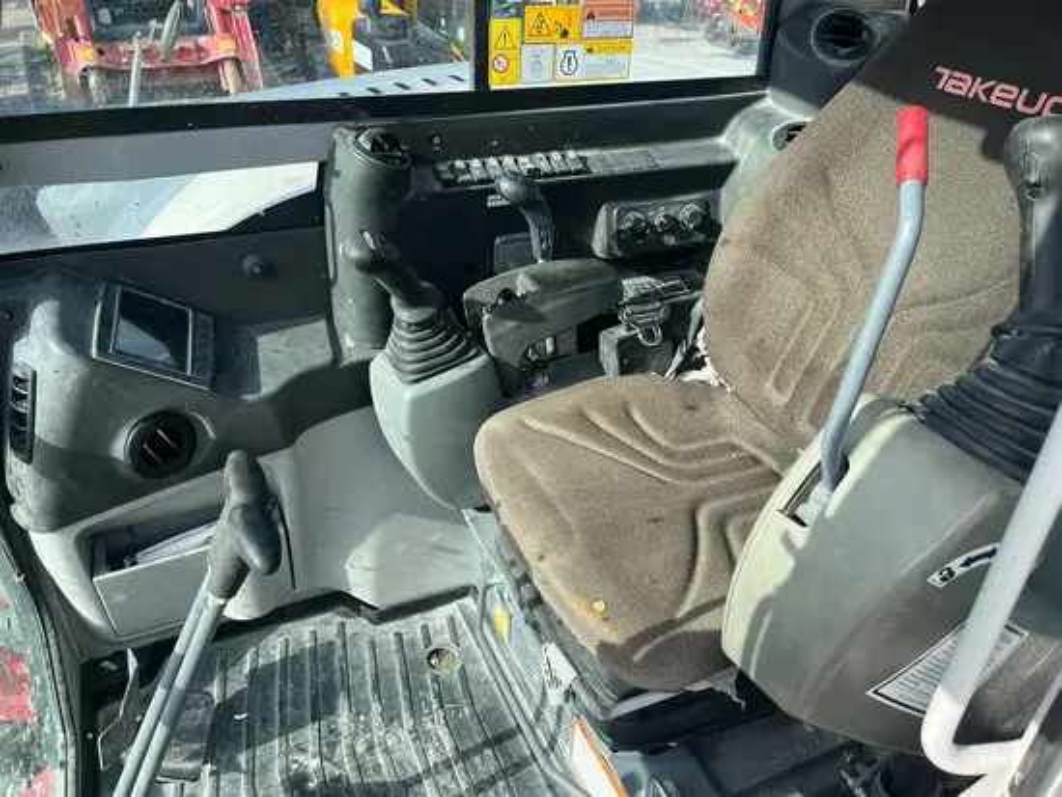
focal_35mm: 26
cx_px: 531
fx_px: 798
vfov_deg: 53.1
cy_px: 398
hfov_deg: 67.3
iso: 50
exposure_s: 1/898
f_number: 1.6
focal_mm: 5.1
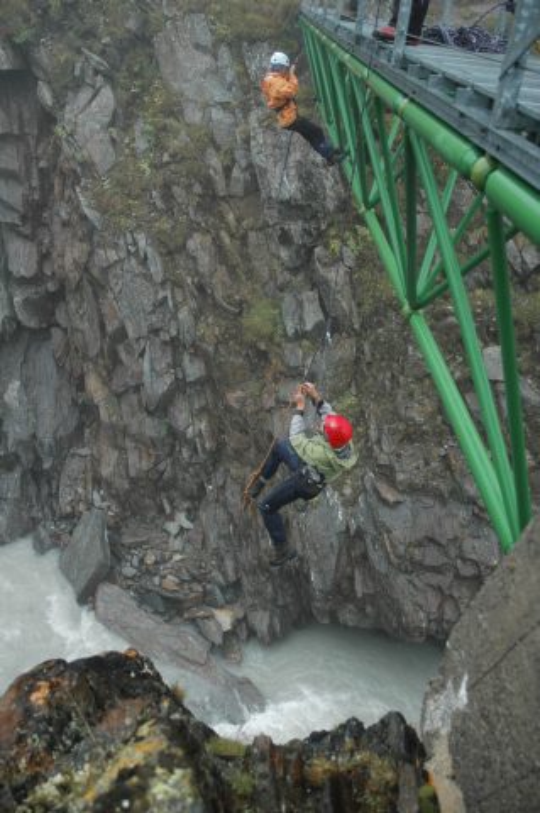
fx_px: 744
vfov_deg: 57.3
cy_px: 406
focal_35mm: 33
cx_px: 270
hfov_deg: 39.9
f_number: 3.8
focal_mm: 22
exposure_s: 1/200
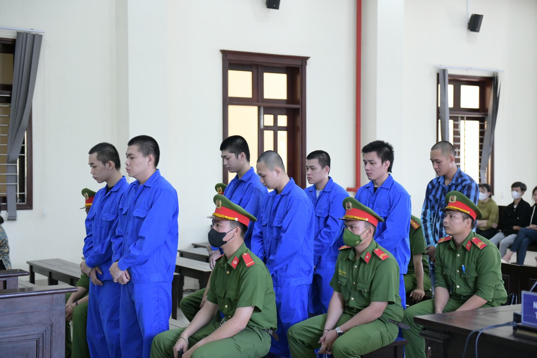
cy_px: 179
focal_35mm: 56
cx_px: 268
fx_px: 835
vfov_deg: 24.2
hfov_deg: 35.6
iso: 1600
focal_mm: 56
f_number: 3.2
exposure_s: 1/320
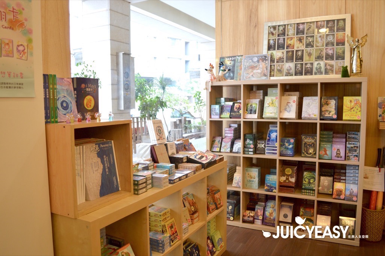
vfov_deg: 47.9
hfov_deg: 67.4
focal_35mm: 27
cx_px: 192
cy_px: 128
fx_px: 289
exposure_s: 1/50
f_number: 3.5
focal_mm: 18
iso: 400
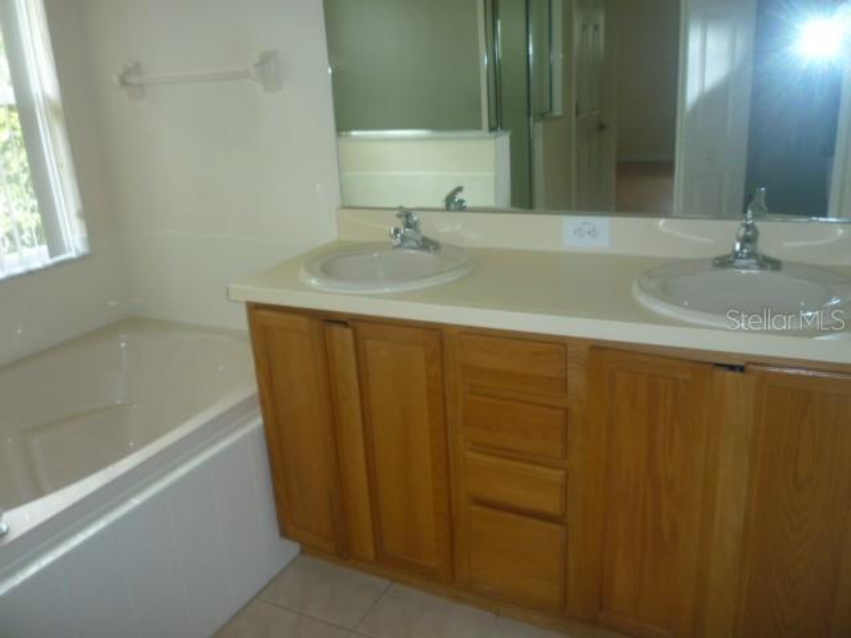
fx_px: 713
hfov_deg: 61.7
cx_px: 426
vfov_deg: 48.2
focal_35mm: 29
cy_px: 319
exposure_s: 1/30
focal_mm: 5.2
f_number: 3.3
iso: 100
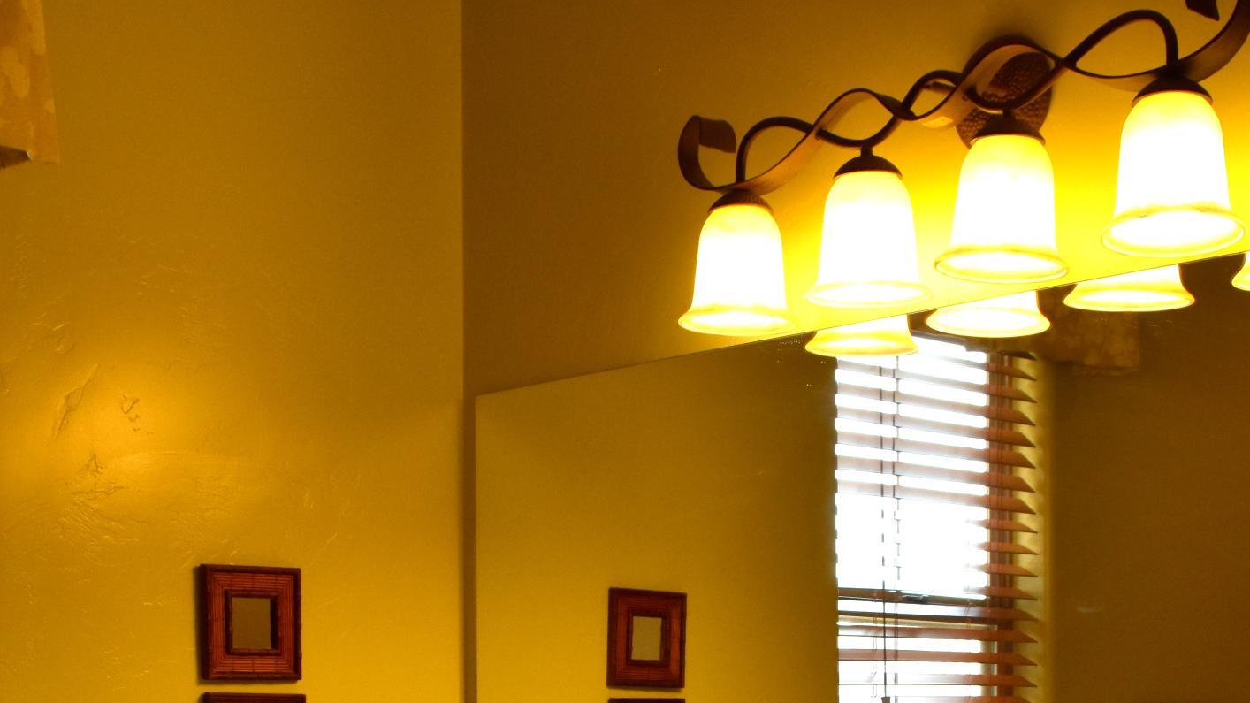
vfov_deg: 18.8
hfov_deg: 34.8
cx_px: 718
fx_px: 1988
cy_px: 879
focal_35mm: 60
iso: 800
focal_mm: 18
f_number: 6.3
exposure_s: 1/160
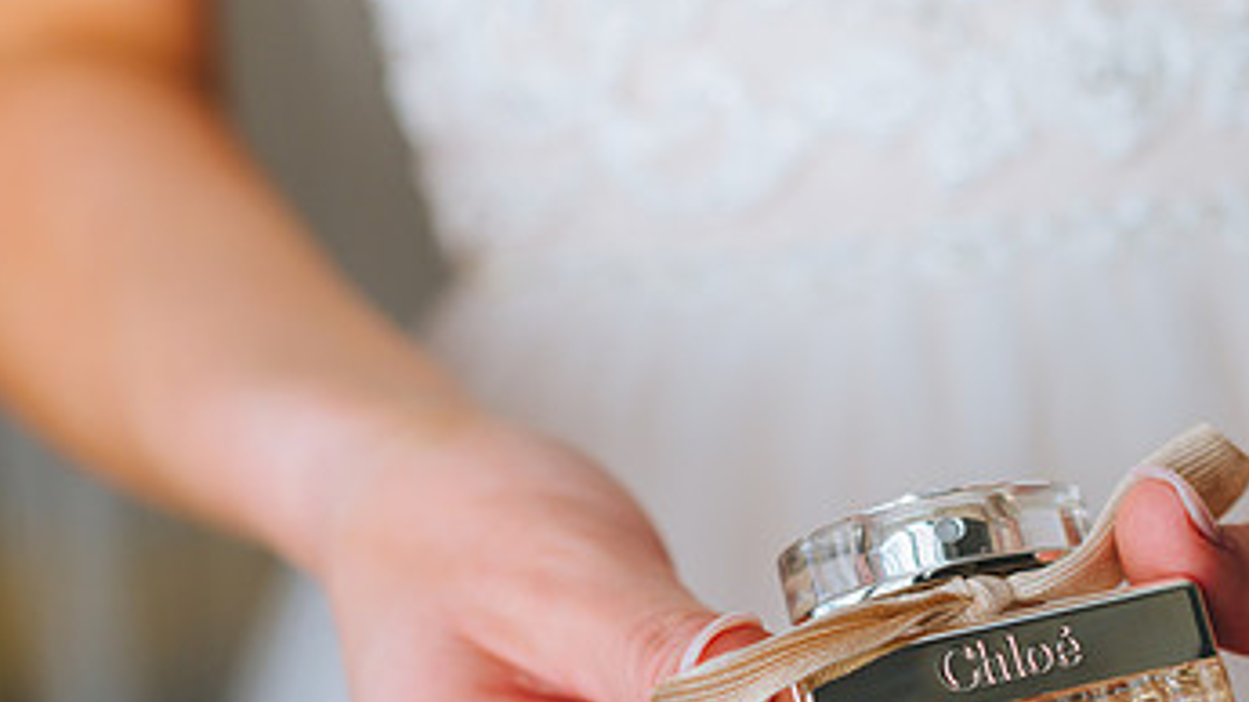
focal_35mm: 88
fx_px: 2914
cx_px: 883
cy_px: 673
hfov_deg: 24.0
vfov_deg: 13.6
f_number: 3.5
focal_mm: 50
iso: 250
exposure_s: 1/250
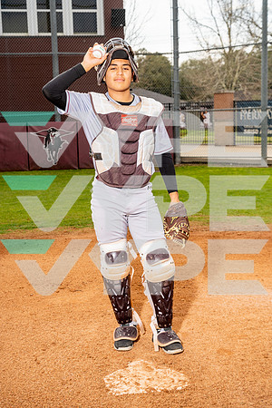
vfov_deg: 37.5
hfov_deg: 25.5
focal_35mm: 53
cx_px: 136
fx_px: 601
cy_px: 204
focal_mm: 53
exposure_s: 1/250
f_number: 5.6
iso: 100
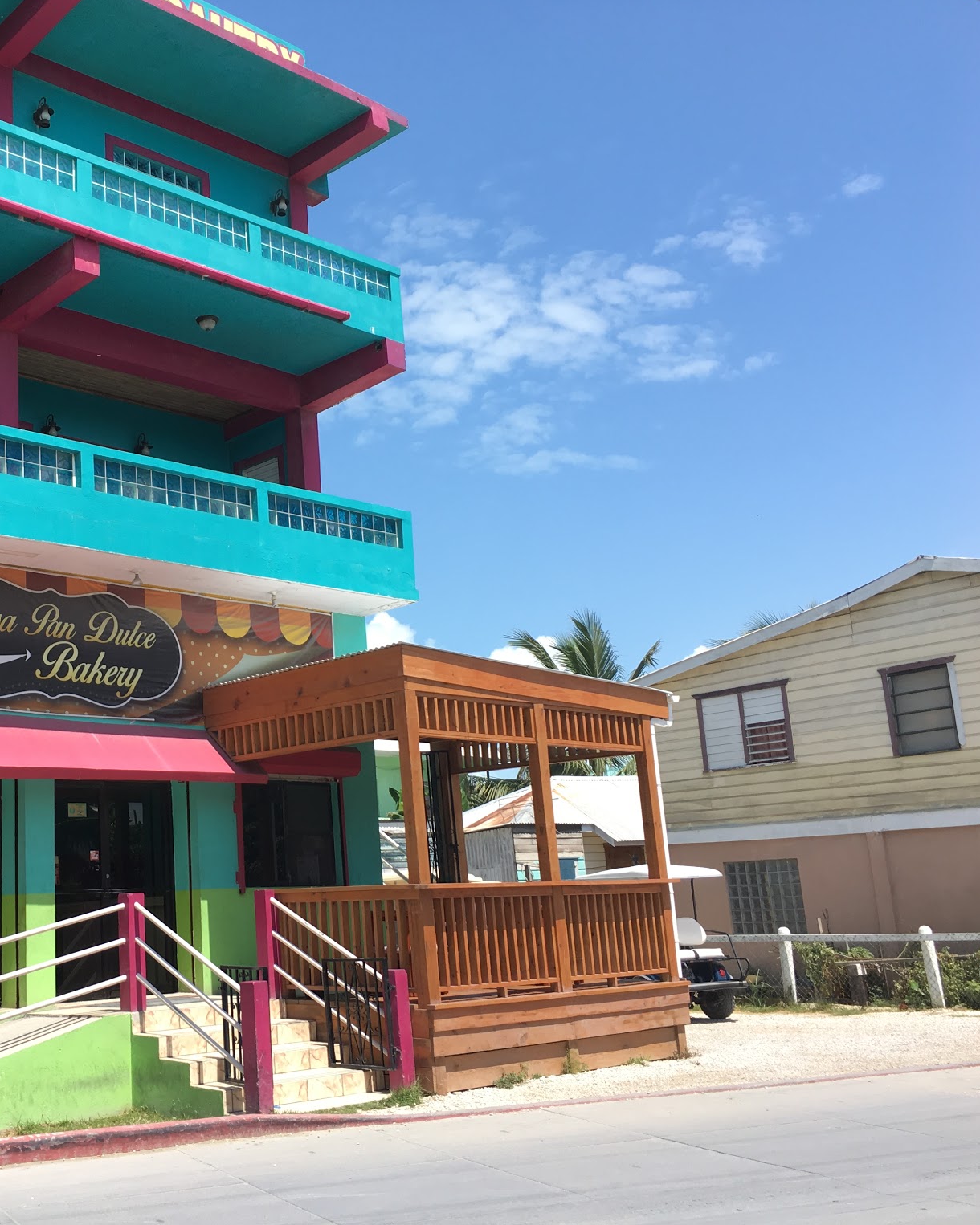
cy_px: 610
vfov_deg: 47.9
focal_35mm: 38
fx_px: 1378
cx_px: 205
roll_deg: +2.4
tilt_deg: +13.5
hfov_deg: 37.8
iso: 25
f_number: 2.2
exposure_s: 1/950
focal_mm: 4.15
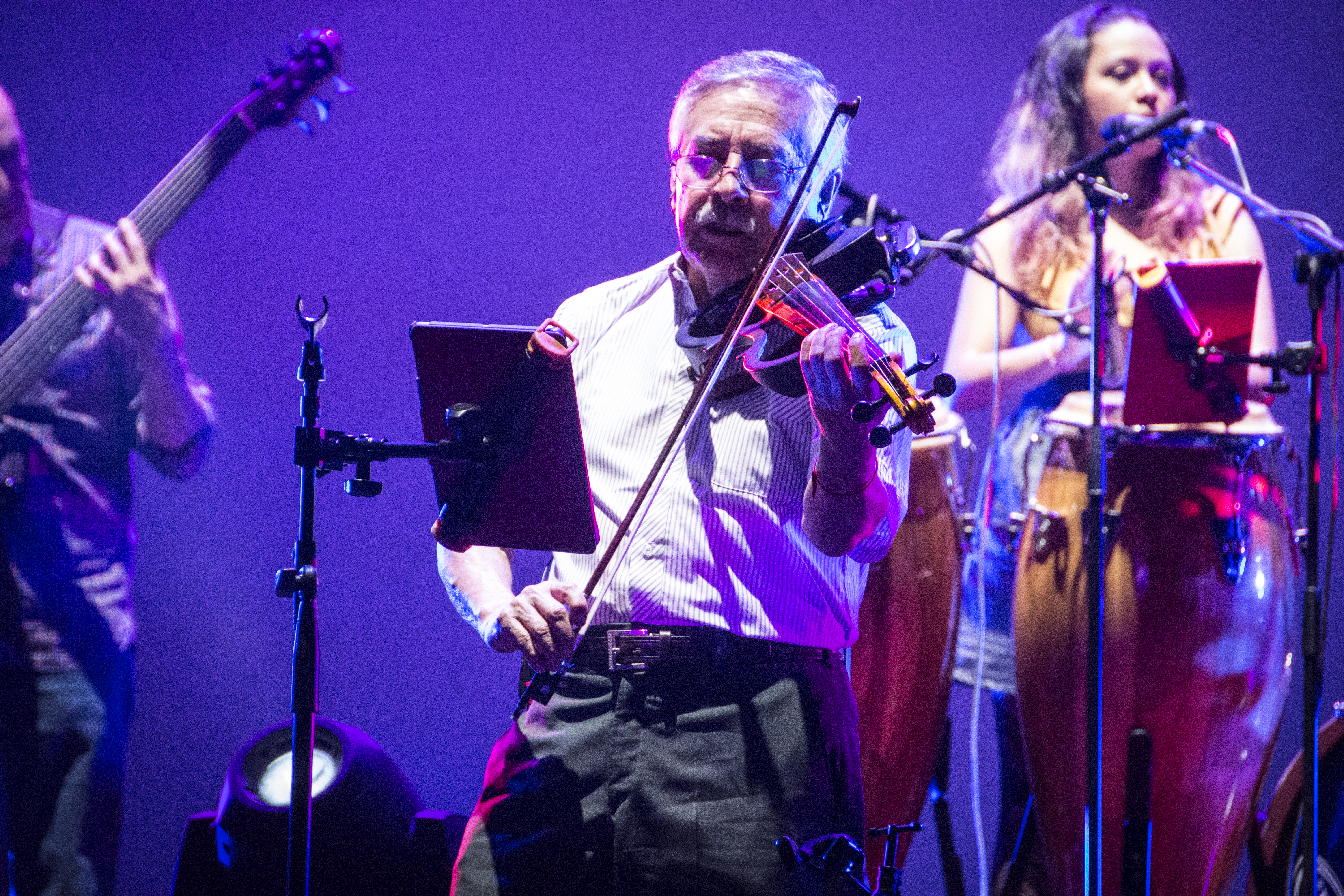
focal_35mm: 255
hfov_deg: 8.1
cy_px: 448
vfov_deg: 5.4
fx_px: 9519
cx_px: 672
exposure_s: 1/160
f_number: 5.6
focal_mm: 170
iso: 6400
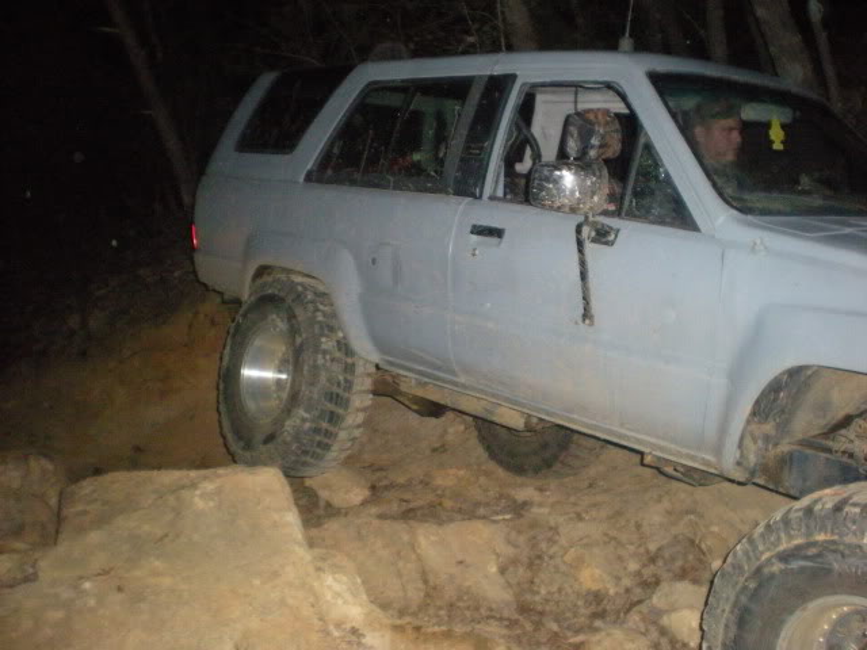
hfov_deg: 49.0
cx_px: 434
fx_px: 952
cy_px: 325
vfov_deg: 37.7
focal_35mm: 38
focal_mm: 6.3
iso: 800
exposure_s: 1/60
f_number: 3.1
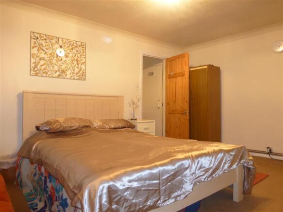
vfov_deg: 56.8
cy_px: 106
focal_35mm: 24
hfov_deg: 71.6
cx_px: 142
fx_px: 196
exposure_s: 1/5
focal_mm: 4.3
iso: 100
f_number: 3.3
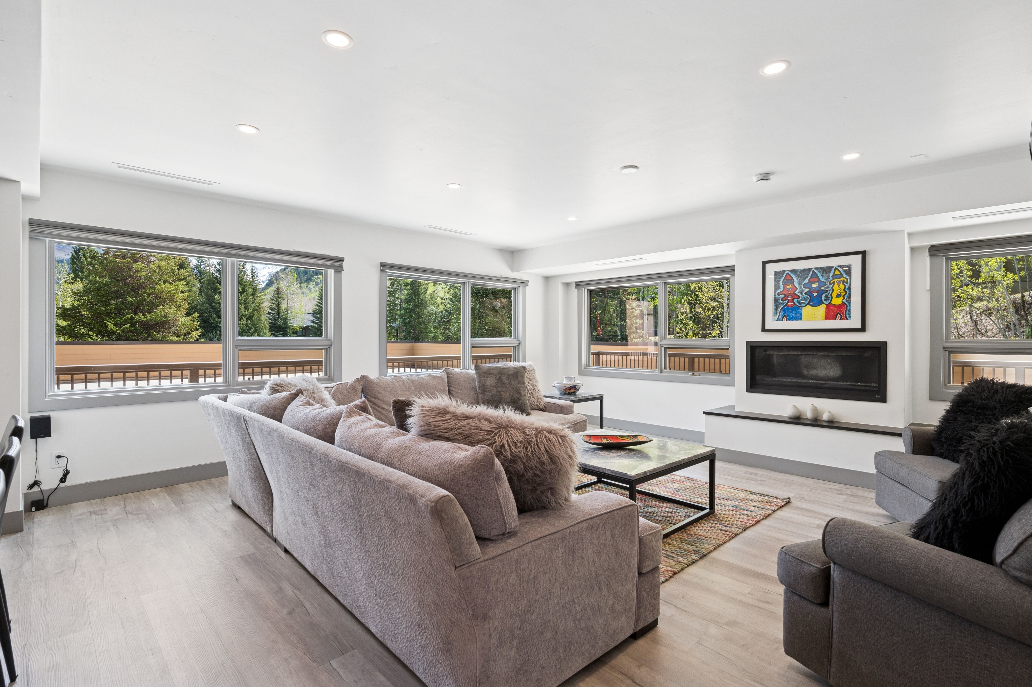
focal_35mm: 16
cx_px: 516
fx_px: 473
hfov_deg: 95.0
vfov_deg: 72.0
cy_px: 344
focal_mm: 16.5
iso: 400
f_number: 9
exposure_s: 1/100
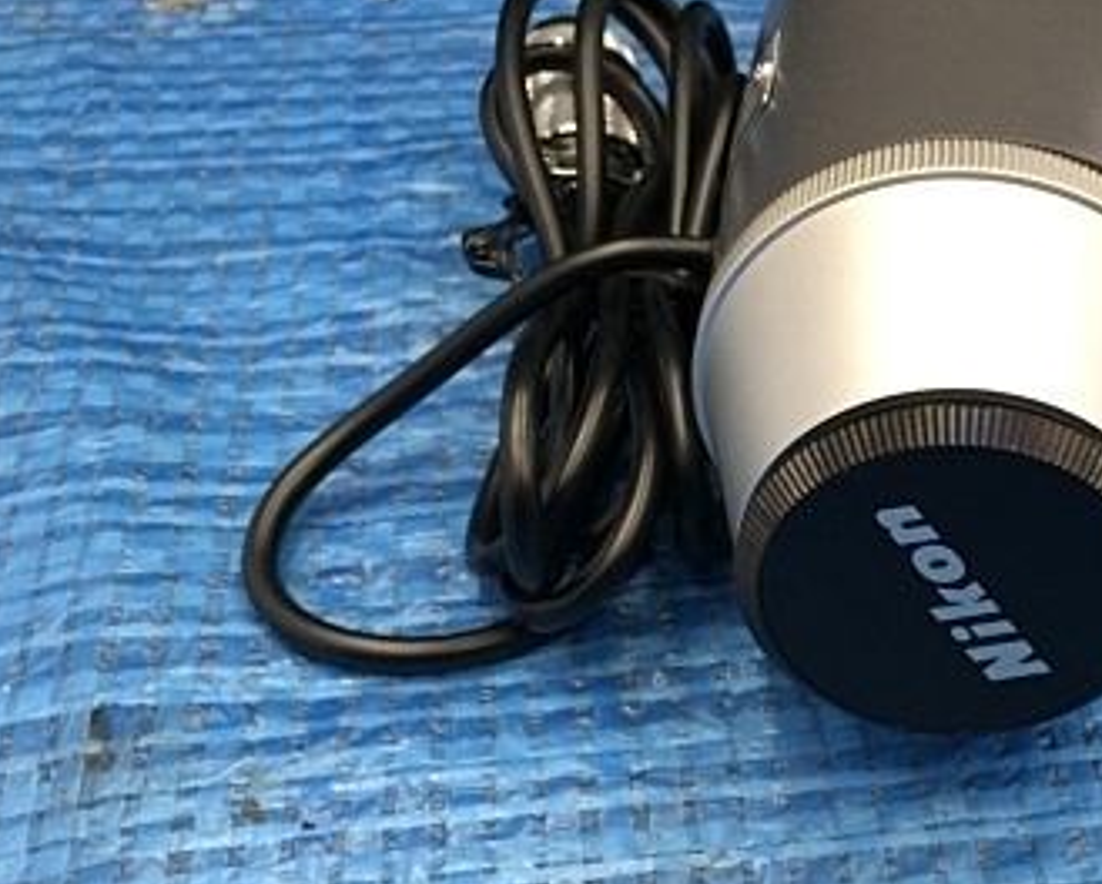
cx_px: 978
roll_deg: -0.8
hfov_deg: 32.5
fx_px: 1796
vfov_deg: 27.5
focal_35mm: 55
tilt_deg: -43.5
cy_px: 573
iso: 125
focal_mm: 4.15
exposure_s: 1/30
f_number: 2.2
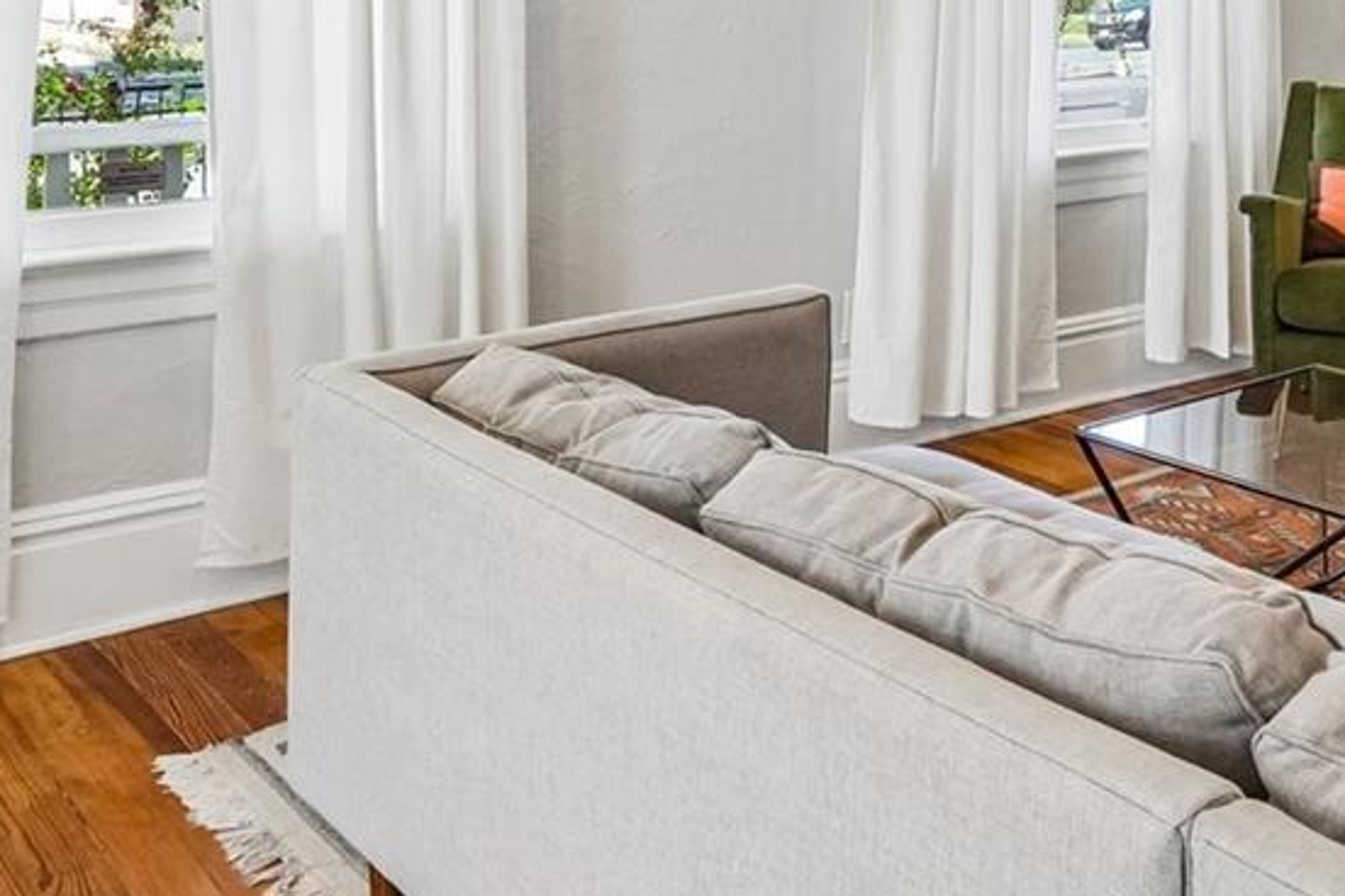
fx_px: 1644
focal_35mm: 44
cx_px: 1092
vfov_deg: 28.3
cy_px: -34
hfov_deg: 42.4
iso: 800
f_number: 8
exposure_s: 1/20
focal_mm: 10
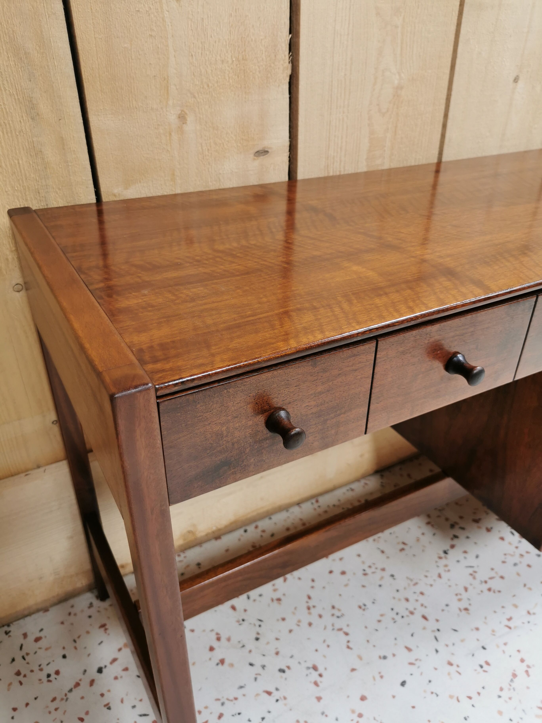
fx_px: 564
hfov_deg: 51.4
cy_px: 362
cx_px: 271
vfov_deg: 65.3
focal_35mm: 27
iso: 50
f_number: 1.8
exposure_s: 1/104
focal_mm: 5.58
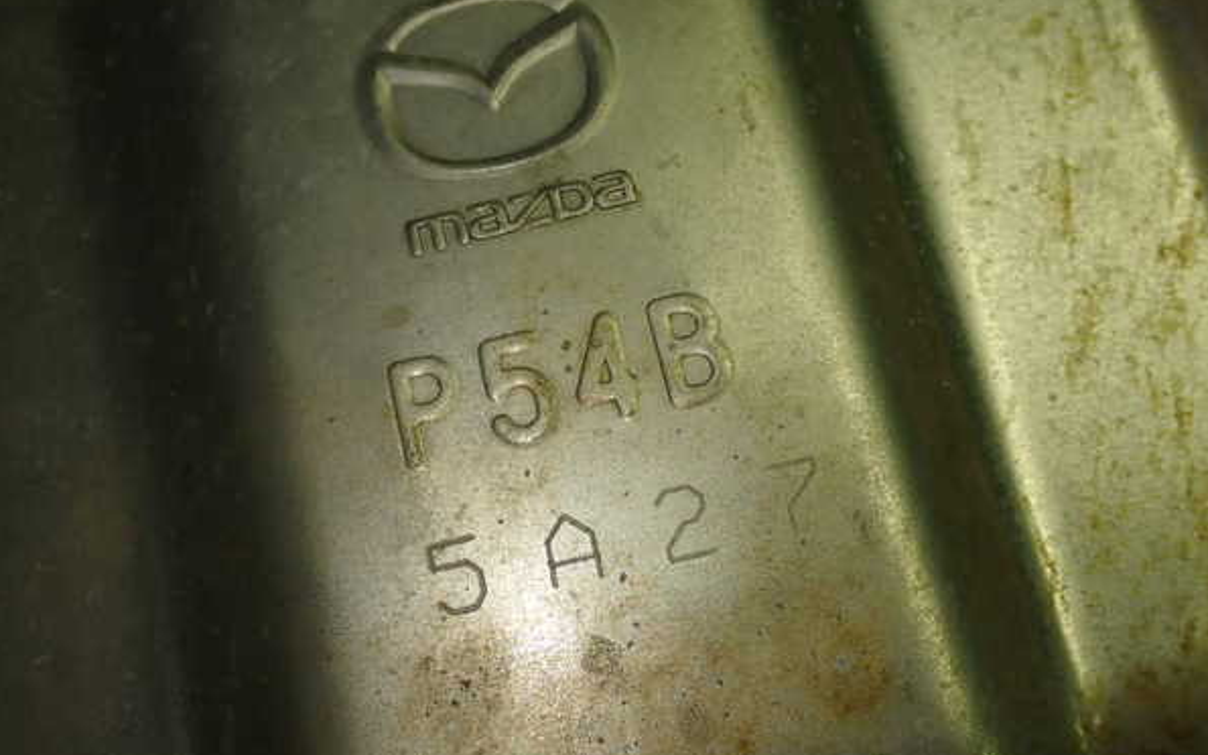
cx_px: 601
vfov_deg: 27.4
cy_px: 365
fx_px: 1547
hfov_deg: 42.6
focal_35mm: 47
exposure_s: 1/80
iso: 125
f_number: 2.9
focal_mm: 7.84
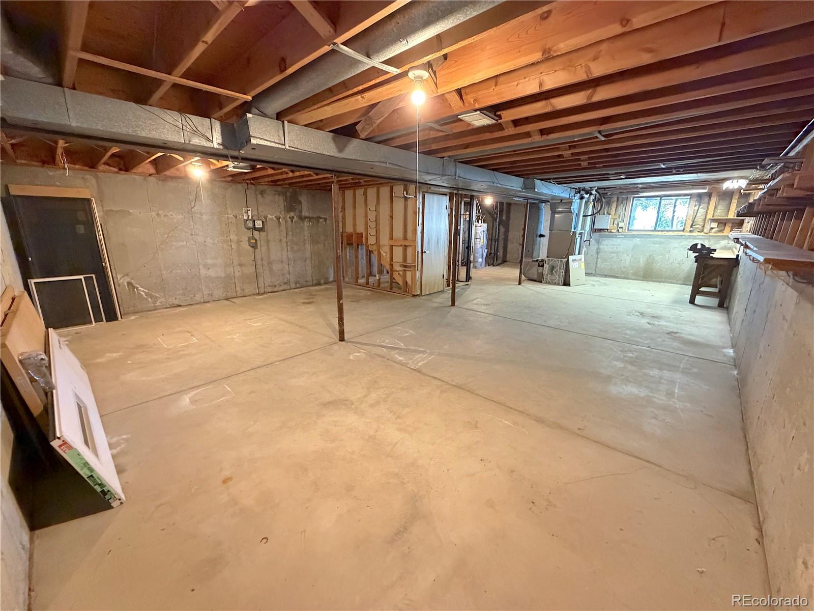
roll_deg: -0.2
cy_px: 306
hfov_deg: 102.1
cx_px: 407
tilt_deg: -14.2
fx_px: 329
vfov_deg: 85.7
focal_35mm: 14
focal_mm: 2.22
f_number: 2.2
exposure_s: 1/60
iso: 800
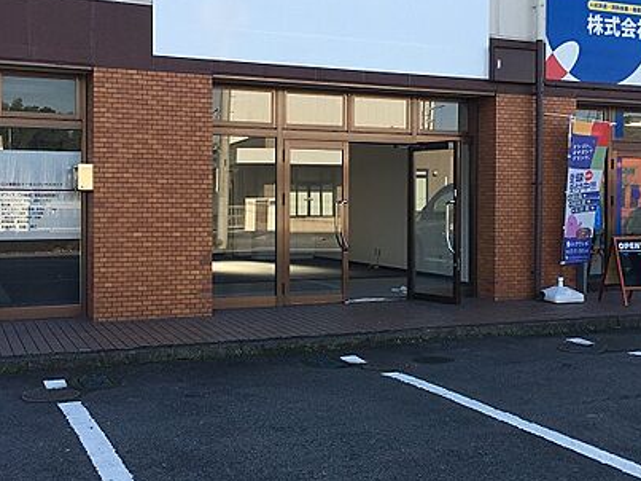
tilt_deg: -0.9
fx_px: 852
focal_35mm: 46
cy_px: 208
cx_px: 328
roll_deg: +0.1
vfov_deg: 31.5
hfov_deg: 41.2
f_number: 2.2
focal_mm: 4.15
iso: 25
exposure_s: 1/411
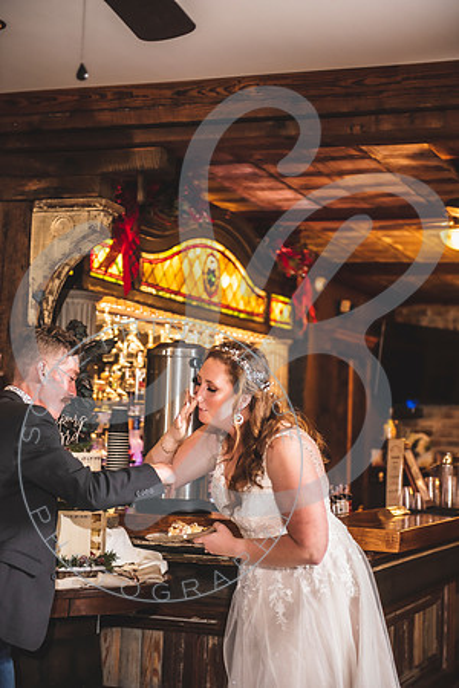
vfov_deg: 28.8
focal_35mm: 70
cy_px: 344
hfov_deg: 19.5
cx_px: 230
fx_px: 1339
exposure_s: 1/100
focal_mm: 70
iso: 1000
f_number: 2.8
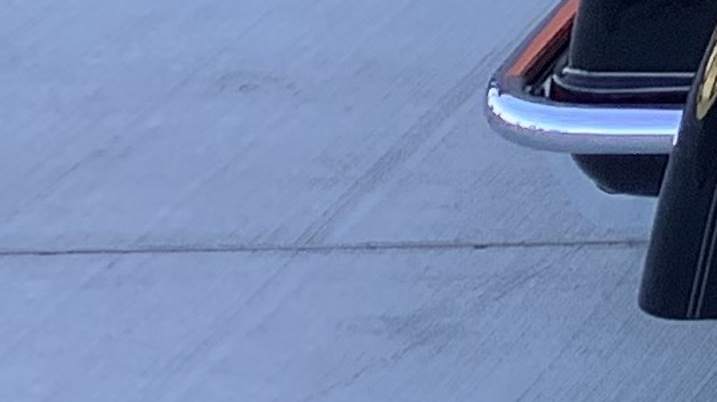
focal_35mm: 205
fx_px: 3896
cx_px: 2124
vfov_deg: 5.4
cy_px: -981
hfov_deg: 8.7
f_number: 2.4
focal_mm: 3.3
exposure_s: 1/120
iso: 32
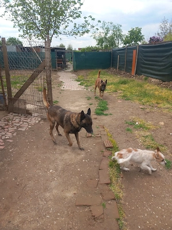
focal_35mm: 27
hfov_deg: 51.4
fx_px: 179
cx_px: 86
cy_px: 115
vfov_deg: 65.3
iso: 20
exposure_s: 1/333
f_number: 1.8
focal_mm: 4
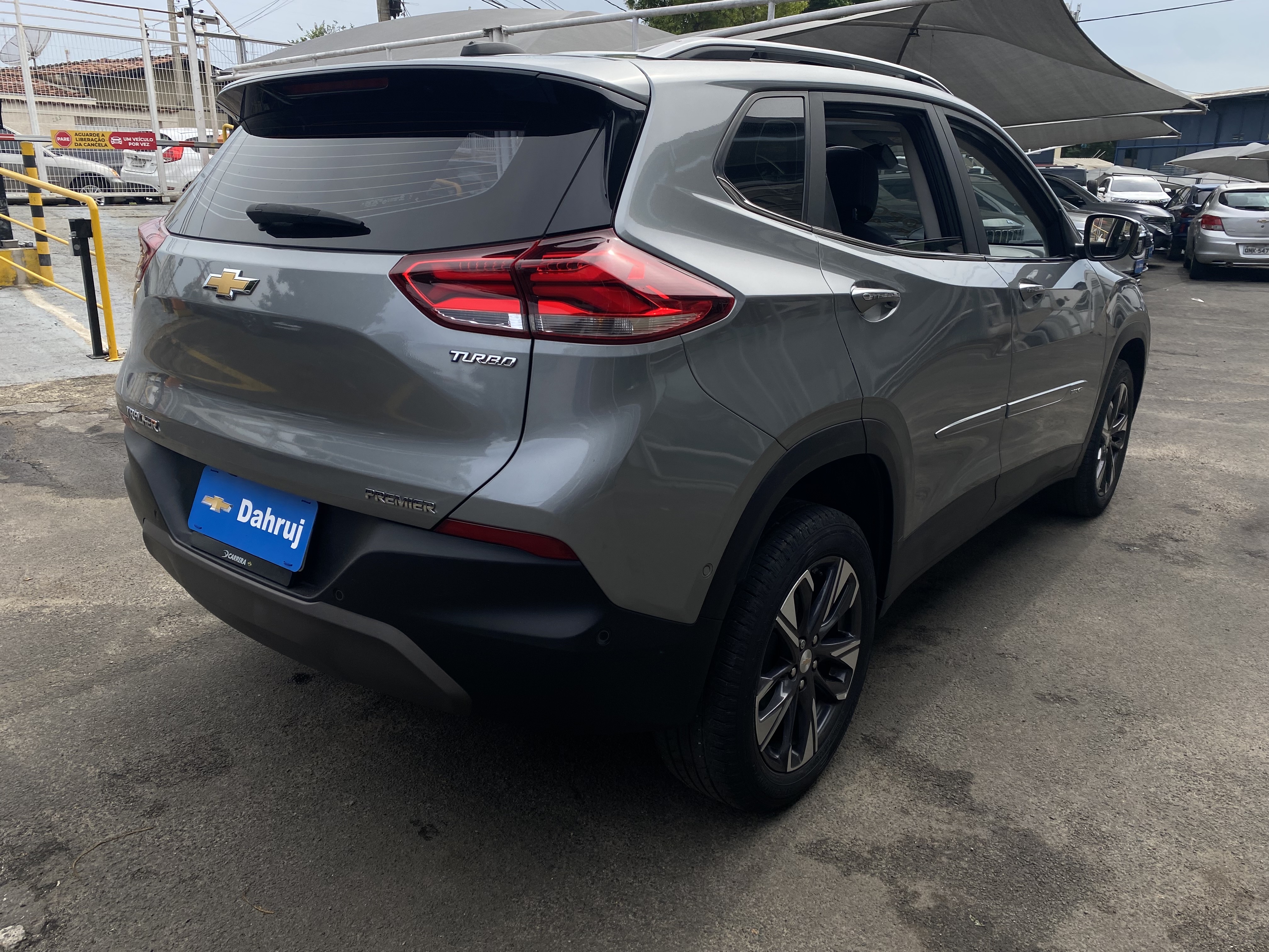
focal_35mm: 26
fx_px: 953
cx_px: 634
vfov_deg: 53.1
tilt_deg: -14.7
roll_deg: -0.2
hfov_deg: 67.3
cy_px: 476
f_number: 1.8
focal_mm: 4.25
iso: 32
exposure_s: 1/1754
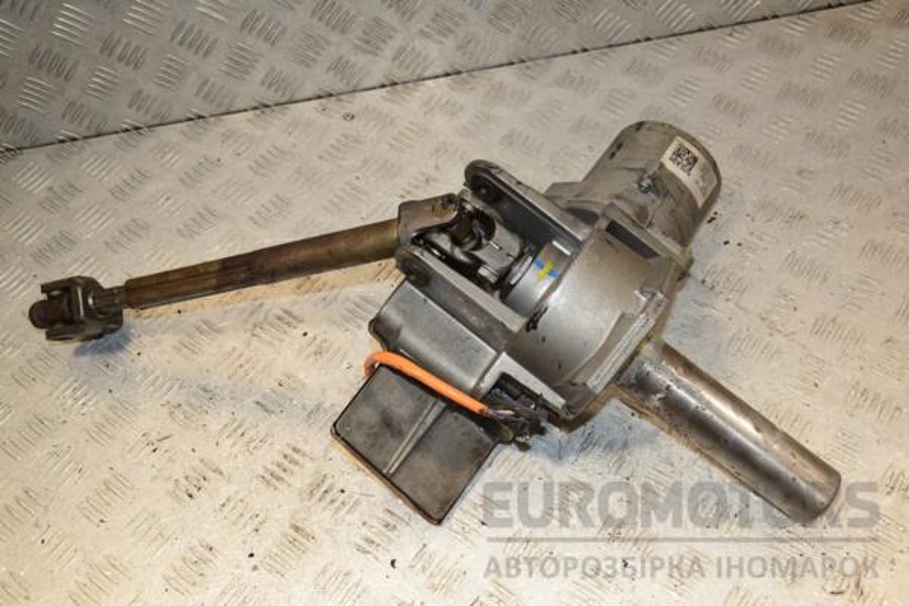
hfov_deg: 51.3
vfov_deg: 35.5
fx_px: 947
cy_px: 303
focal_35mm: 38
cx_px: 454
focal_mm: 25
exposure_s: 1/200
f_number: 7.1
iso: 800
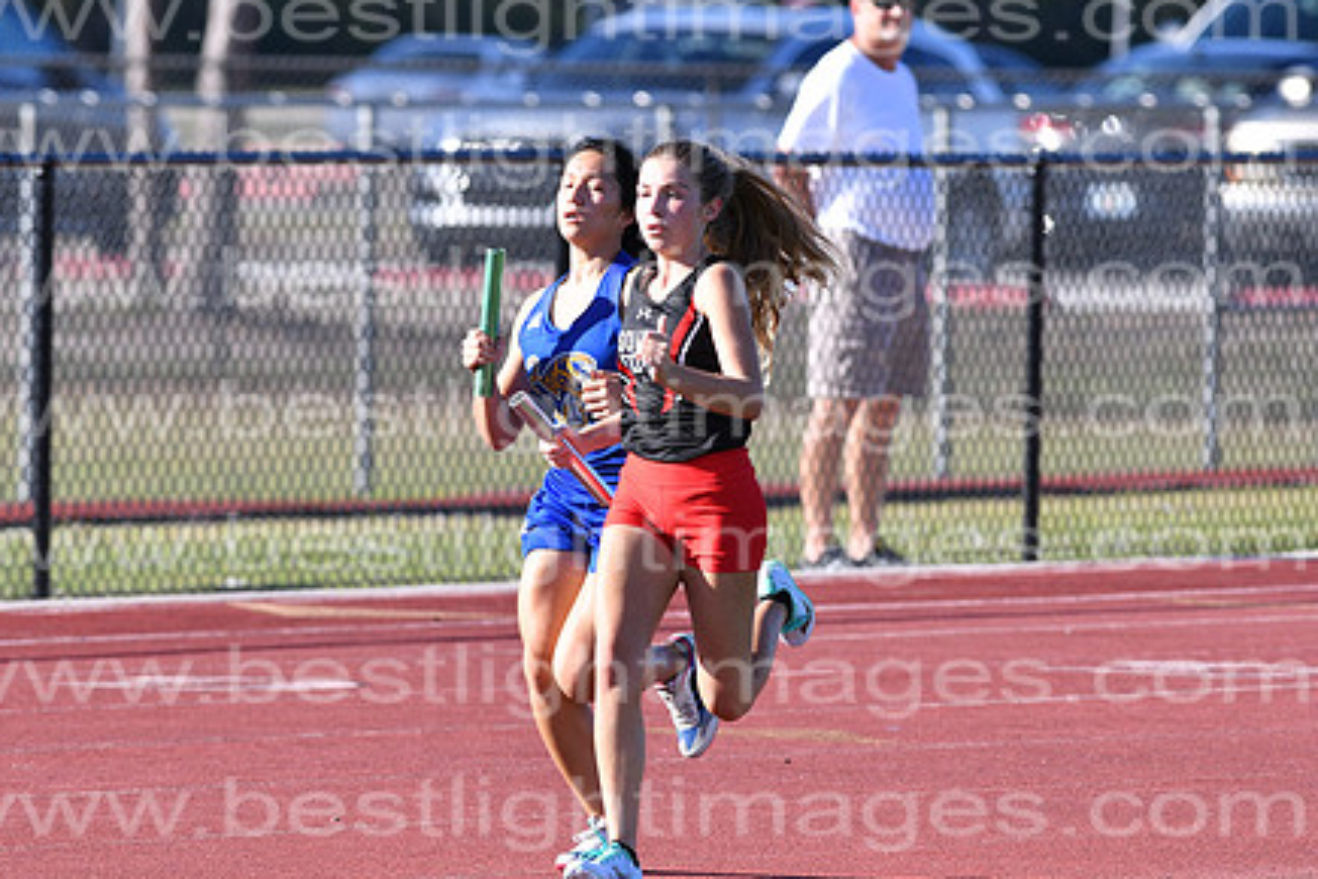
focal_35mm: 600
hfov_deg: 3.4
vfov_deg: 2.3
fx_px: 21965
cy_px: 350
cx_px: 621
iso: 400
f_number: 5.6
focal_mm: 300
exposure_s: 1/1600
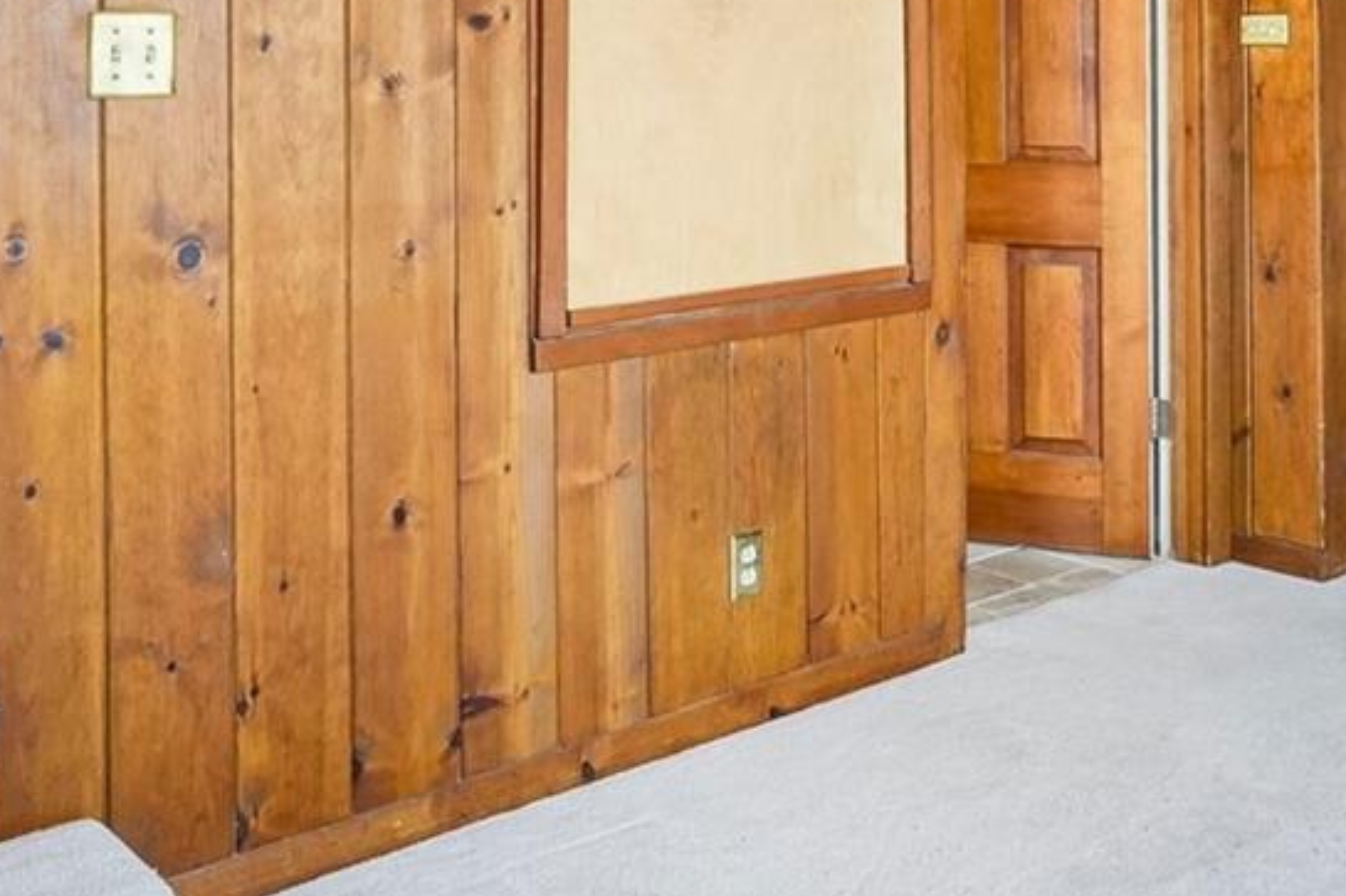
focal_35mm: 44
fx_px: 1645
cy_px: 15
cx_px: 694
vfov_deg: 28.7
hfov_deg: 44.5
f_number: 8
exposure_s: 1/8
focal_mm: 10
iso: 800
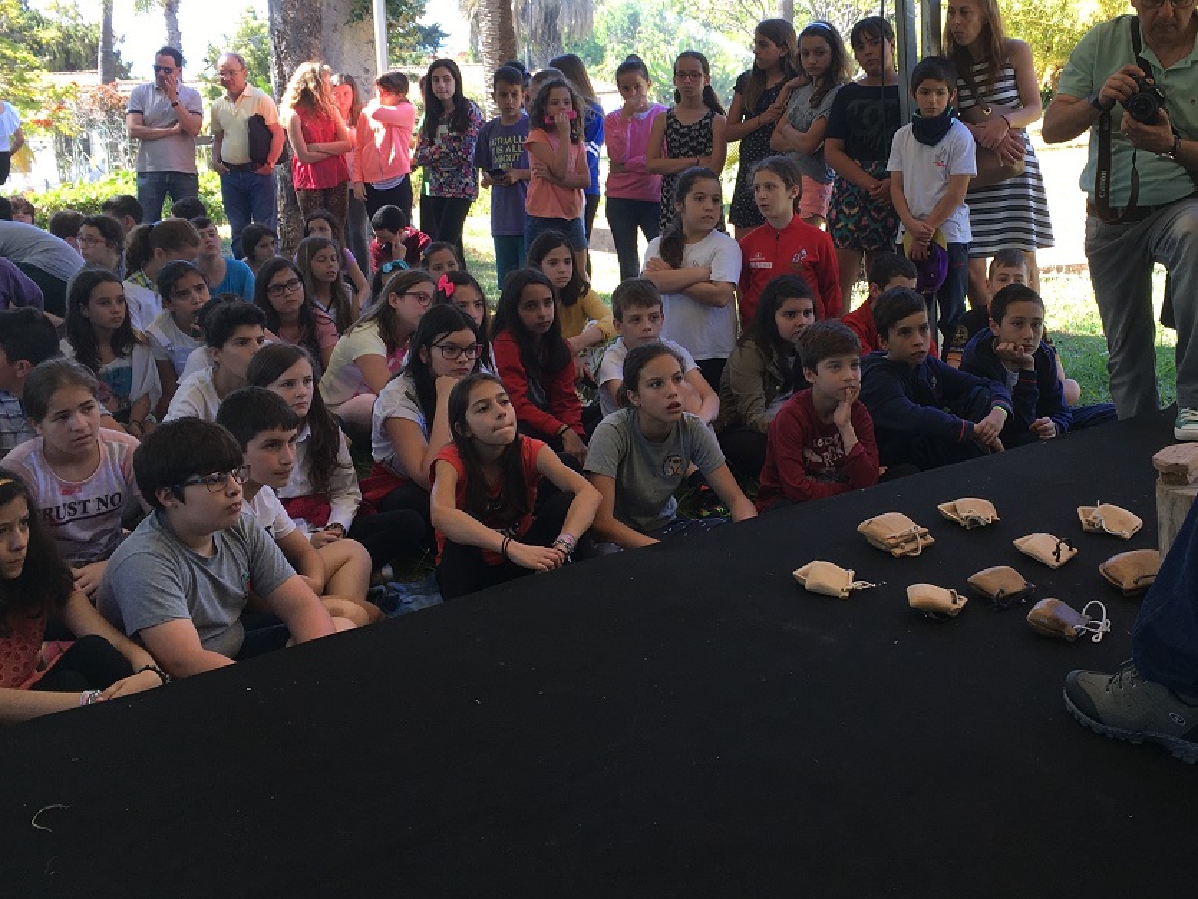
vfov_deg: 34.2
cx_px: 714
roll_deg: +0.0
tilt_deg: -12.3
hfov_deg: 44.6
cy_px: 325
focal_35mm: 42
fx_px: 1454
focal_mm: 4.15
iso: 25
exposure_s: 1/100
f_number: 2.2
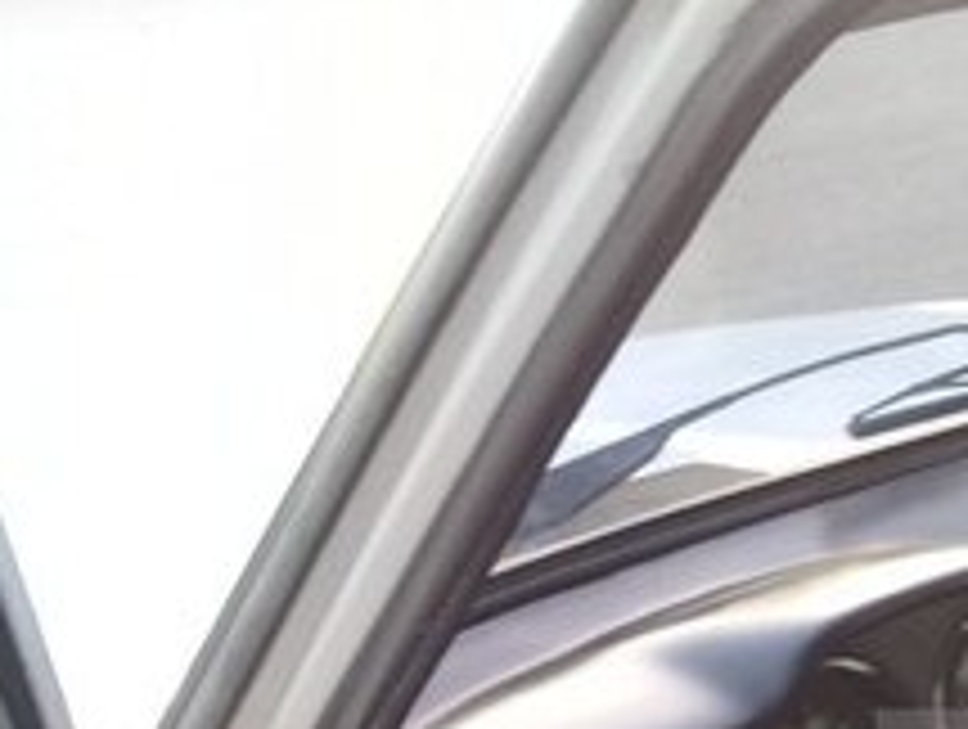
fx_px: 2661
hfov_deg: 18.8
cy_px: 776
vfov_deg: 15.3
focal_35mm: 95
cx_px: 1337
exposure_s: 1/33
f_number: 2.2
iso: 50
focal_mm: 3.3
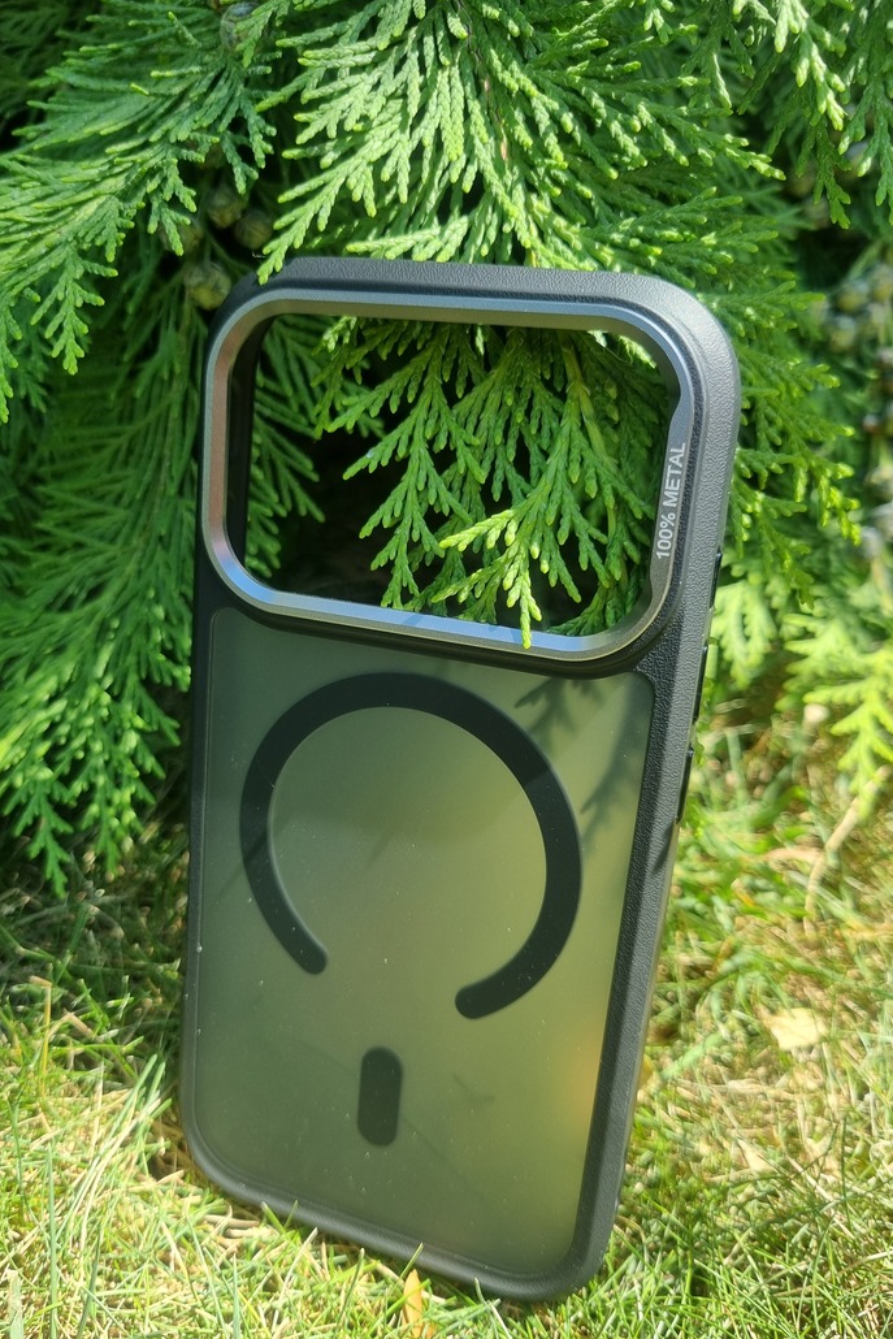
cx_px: 437
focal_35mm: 28
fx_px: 1041
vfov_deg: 65.5
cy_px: 686
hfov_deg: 46.4
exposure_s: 1/499
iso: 50
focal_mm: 5.4
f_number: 1.8
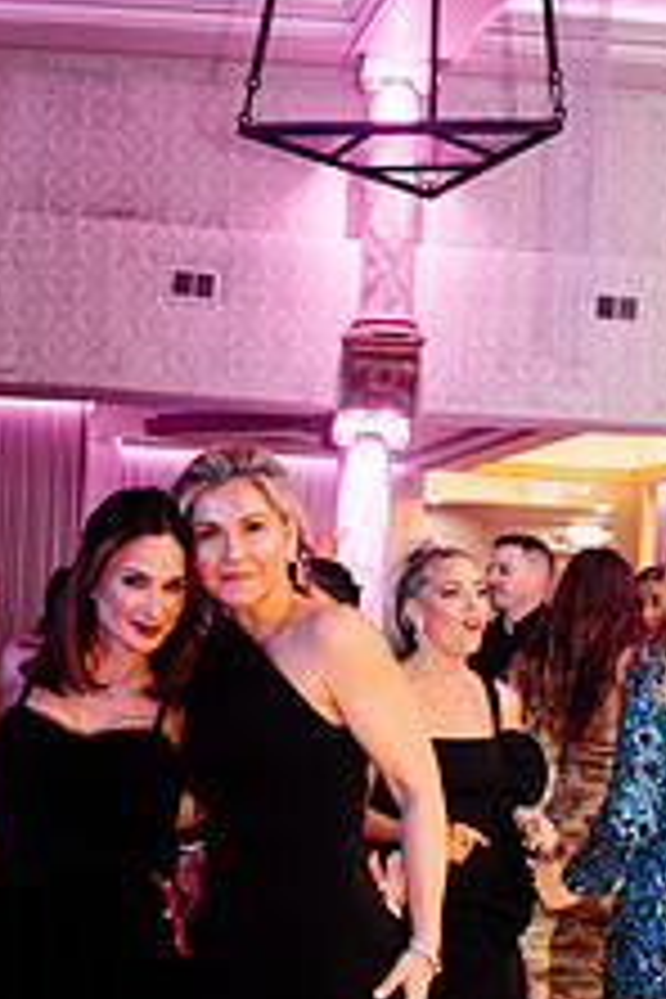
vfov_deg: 28.3
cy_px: 675
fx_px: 1970
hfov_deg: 18.9
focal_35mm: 71
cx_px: 76
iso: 2000
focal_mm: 35
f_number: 2.8
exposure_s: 1/200
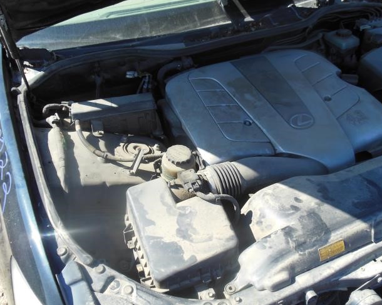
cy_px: 166
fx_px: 362
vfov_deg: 45.7
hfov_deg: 55.6
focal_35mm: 32
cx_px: 200
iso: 125
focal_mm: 4.5
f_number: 3.2
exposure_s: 1/500
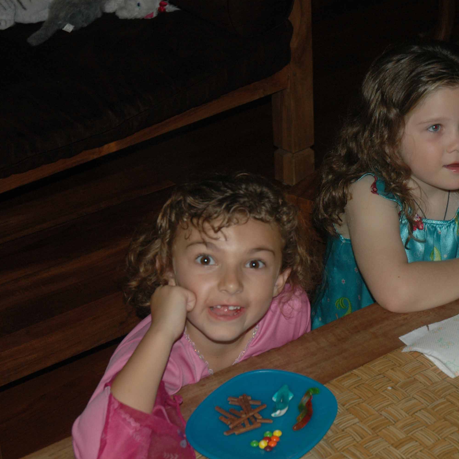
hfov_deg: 22.3
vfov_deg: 22.5
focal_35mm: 77
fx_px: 1155
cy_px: 229
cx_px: 320
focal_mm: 40
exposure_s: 1/60
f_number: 4.5
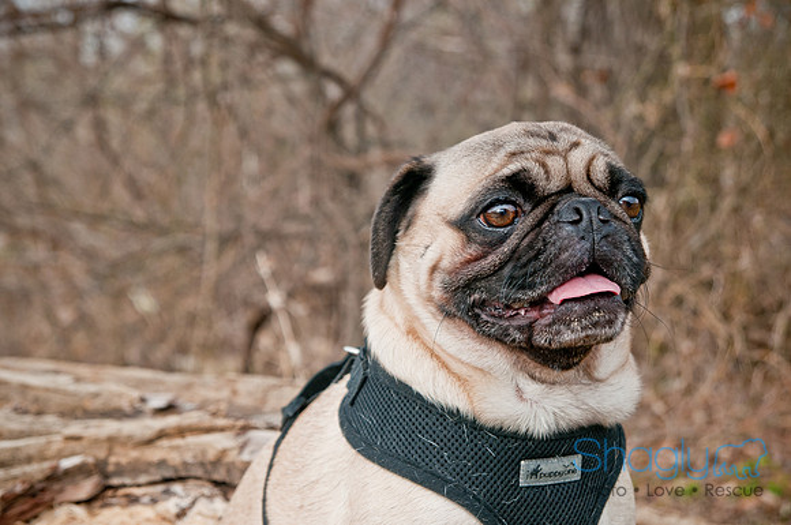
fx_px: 1646
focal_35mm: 75
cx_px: 396
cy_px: 262
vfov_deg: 18.1
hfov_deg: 27.0
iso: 200
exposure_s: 1/250
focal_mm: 50
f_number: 5
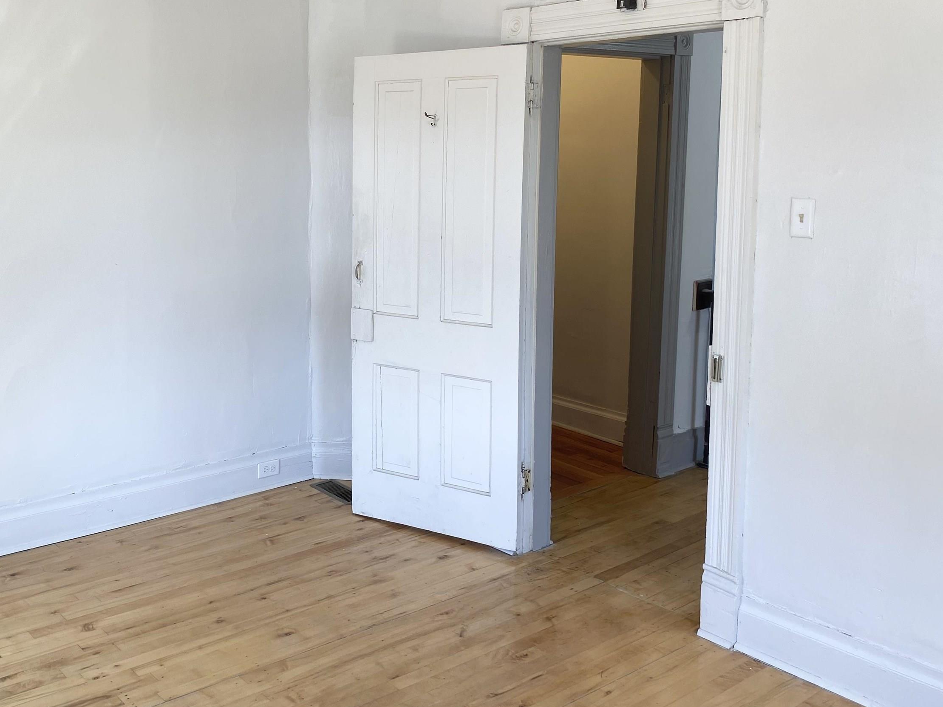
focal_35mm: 36
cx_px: 319
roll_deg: +0.3
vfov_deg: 39.3
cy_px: 257
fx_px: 981
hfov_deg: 50.5
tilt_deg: -6.2
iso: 40
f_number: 1.8
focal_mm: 4.25
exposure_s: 1/120
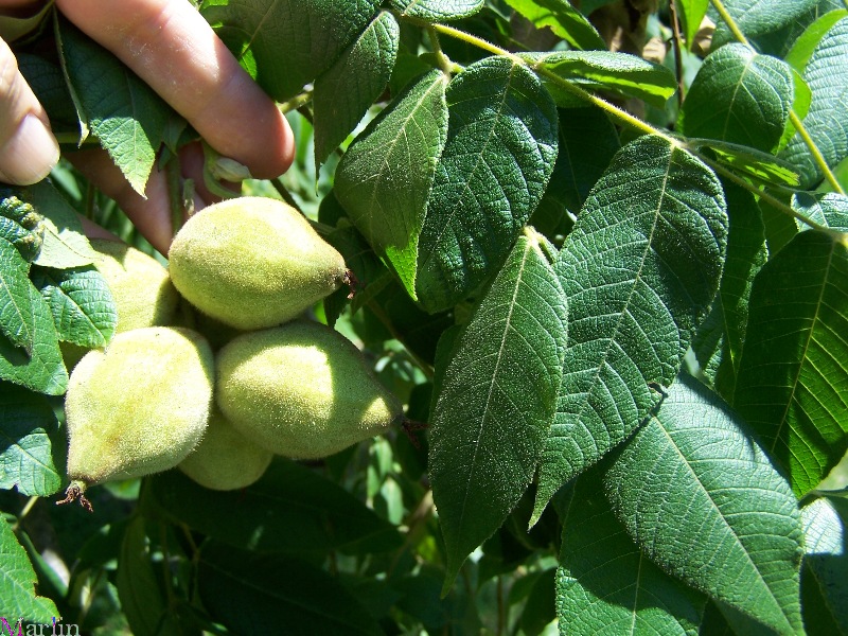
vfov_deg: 37.7
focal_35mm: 38
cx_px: 424
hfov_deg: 49.0
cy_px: 318
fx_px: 931
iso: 80
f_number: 2.8
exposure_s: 1/320
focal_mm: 6.3
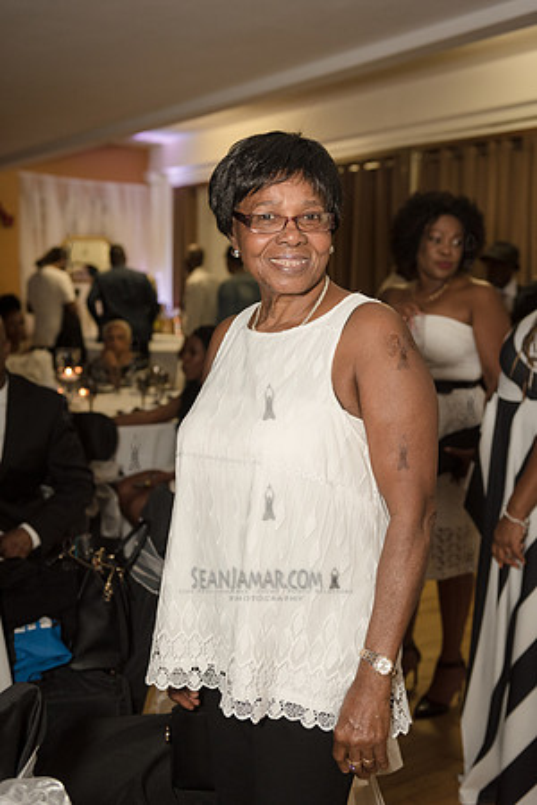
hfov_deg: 31.9
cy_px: 402
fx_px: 940
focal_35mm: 42
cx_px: 268
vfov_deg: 46.4
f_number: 3.5
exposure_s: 1/320
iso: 2000
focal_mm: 42
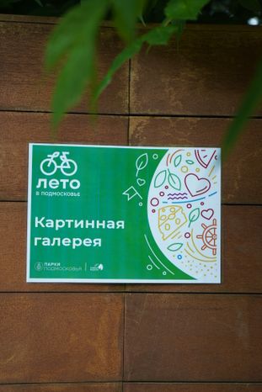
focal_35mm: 70
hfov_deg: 19.5
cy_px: 196
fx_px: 764
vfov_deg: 28.8
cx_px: 131
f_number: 5.6
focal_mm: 70
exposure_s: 1/160
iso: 800
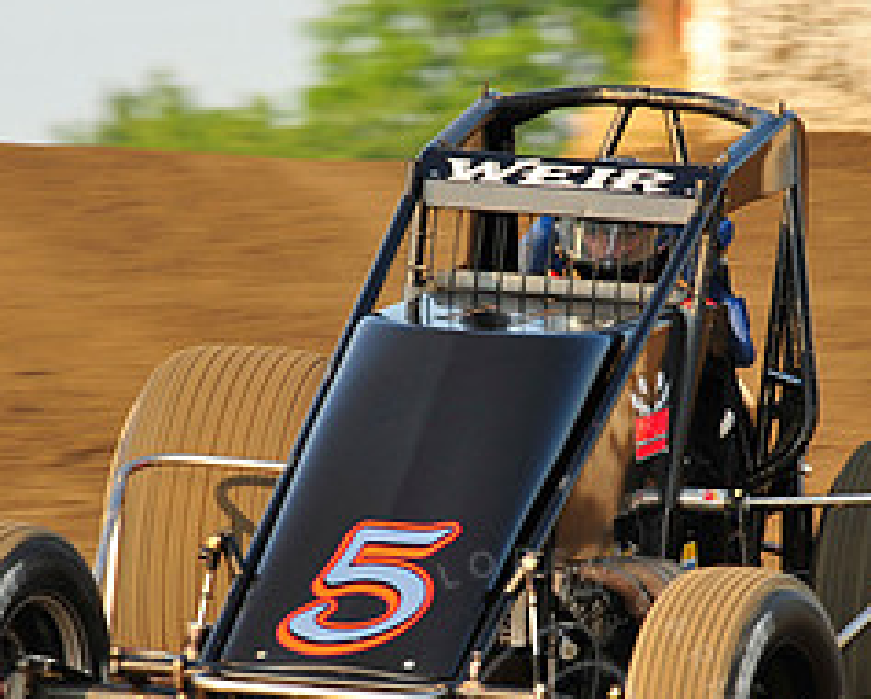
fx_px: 10939
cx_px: 522
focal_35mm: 424
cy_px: 430
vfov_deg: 3.7
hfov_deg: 4.6
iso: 400
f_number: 8
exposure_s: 1/320
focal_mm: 185
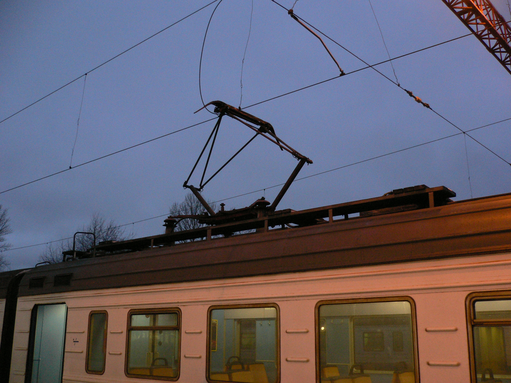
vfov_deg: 40.7
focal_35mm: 35
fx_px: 517
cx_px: 256
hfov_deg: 52.6
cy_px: 192
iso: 200
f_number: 2.8
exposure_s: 1/15
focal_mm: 5.8
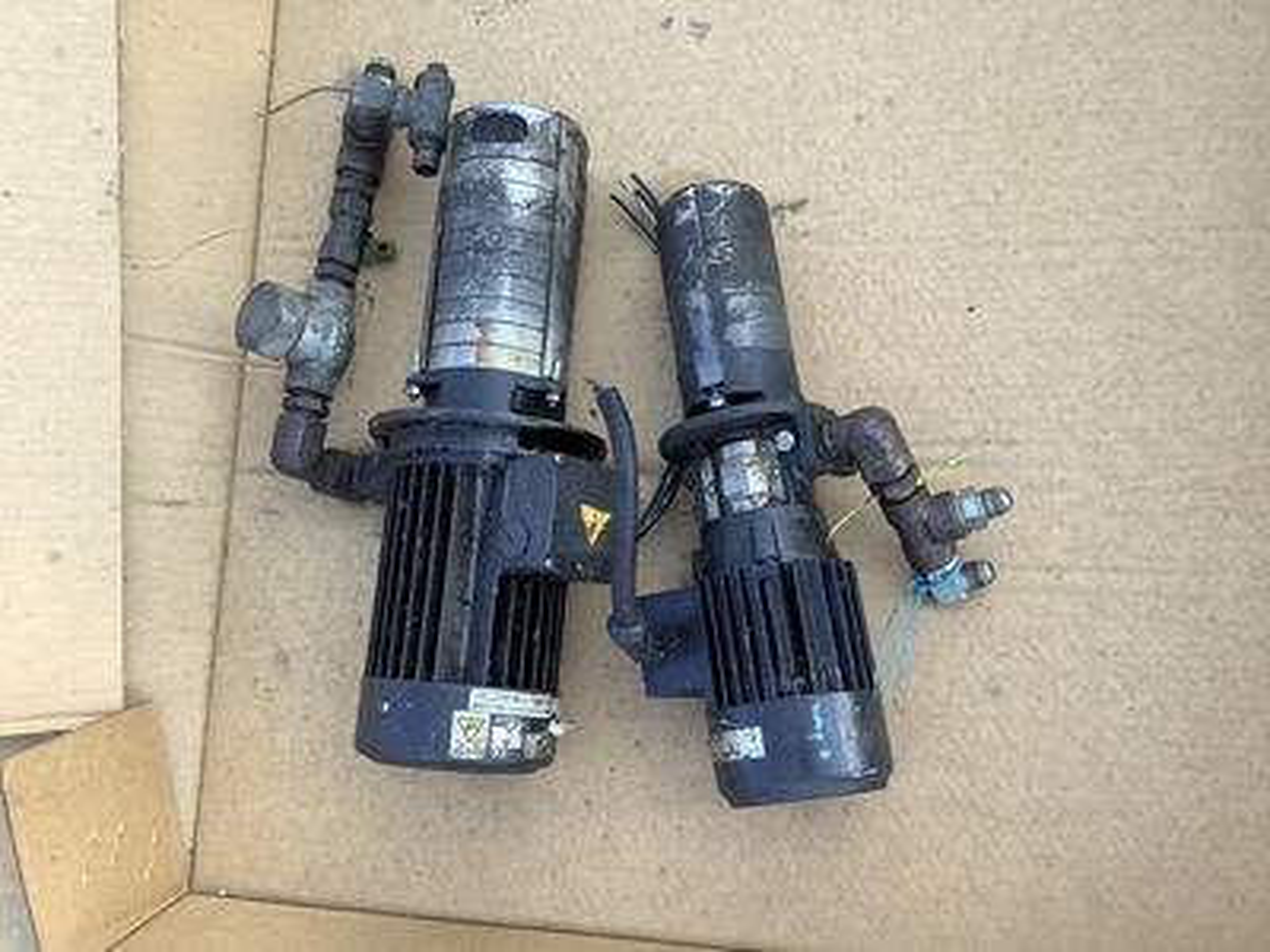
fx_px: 1137
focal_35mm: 31
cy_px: 476
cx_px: 635
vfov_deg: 45.4
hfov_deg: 58.4
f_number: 2.4
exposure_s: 1/121
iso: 25
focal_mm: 3.3
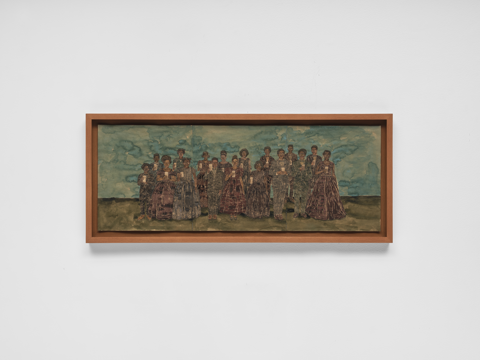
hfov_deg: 37.5
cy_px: 180
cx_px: 240
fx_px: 707
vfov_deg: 28.6
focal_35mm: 51
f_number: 11
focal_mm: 64
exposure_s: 1/125
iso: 50
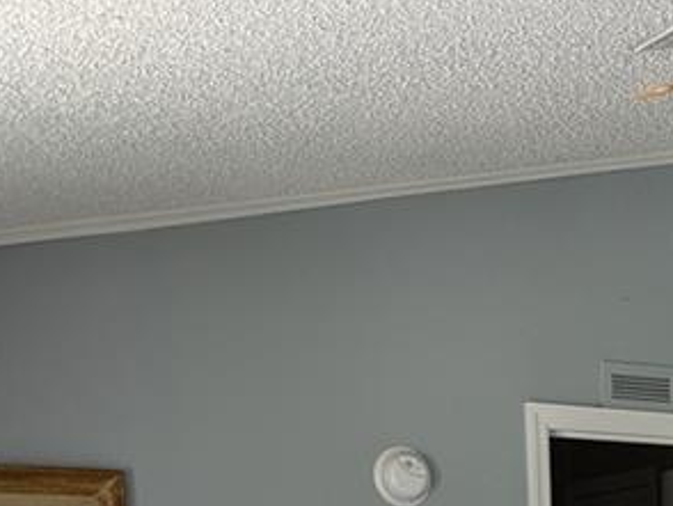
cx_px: 873
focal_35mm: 102
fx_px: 1985
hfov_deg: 18.0
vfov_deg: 12.8
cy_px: 1001
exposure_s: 1/24
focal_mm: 5.43
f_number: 1.89
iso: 130
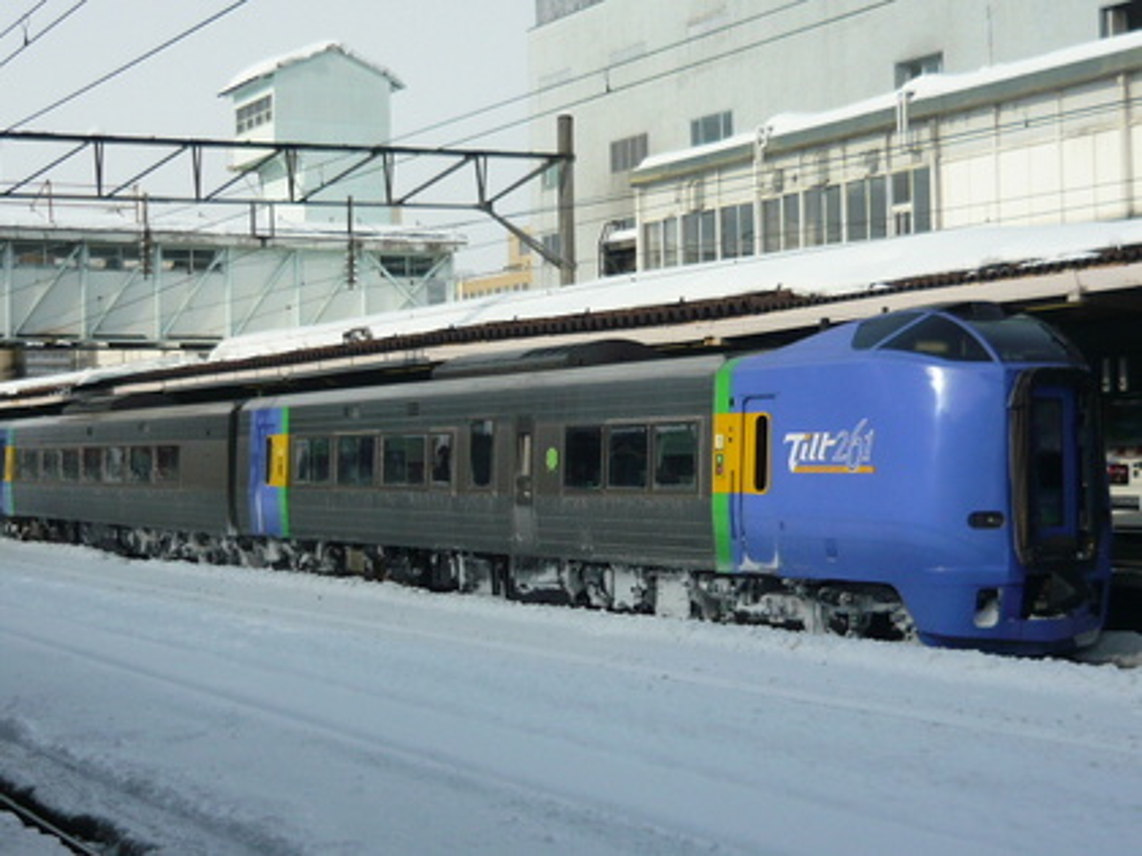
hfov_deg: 33.2
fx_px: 1913
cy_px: 428
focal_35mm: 58
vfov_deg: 25.2
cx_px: 571
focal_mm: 6
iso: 100
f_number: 8
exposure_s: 1/320
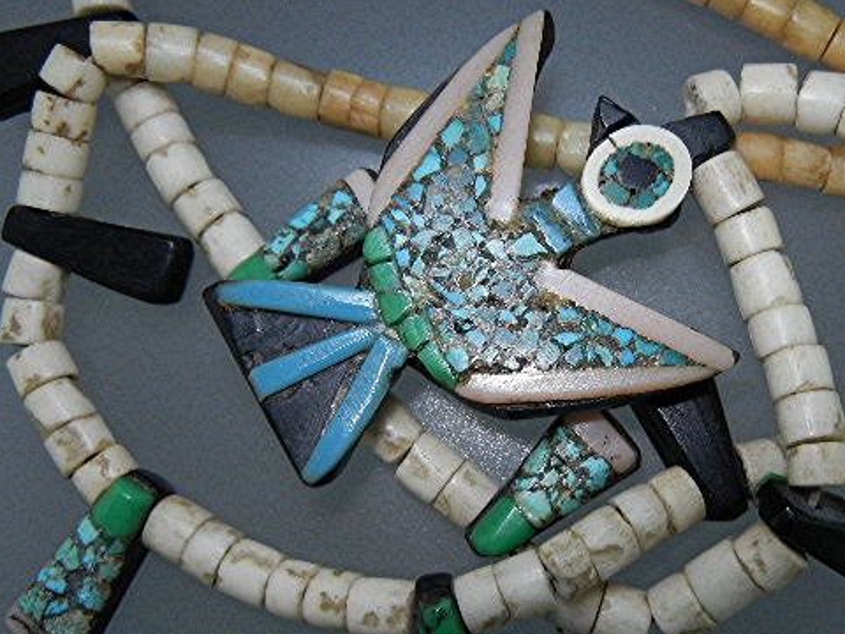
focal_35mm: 40
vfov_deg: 35.9
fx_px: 976
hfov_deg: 46.1
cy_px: 336
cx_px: 562
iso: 382
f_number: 7
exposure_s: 1/30
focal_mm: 5.4
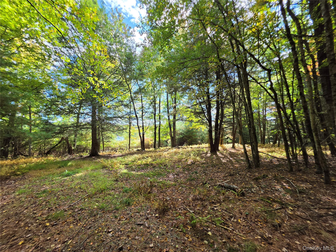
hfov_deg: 106.2
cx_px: 168
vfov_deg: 89.9
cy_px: 126
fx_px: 126
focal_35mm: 13
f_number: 1.9
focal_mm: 2.2
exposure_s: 1/333
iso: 32
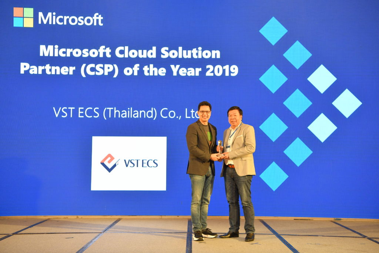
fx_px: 505
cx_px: 190
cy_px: 126
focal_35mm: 48
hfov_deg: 41.1
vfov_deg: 28.1
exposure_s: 1/100
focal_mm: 48
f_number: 4
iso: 1000
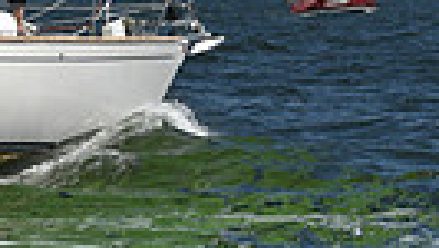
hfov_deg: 6.6
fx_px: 3739
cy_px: -599
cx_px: -180
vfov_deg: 3.7
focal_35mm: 321
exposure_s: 1/1250
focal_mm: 70
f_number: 10
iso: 250
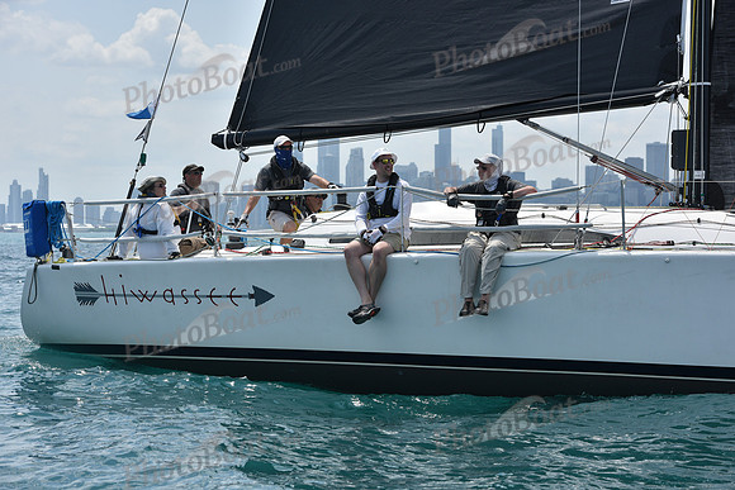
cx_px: 368
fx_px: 2001
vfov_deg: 14.0
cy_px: 245
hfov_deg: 20.8
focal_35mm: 98
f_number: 8
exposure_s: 1/1250
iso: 250
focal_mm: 98
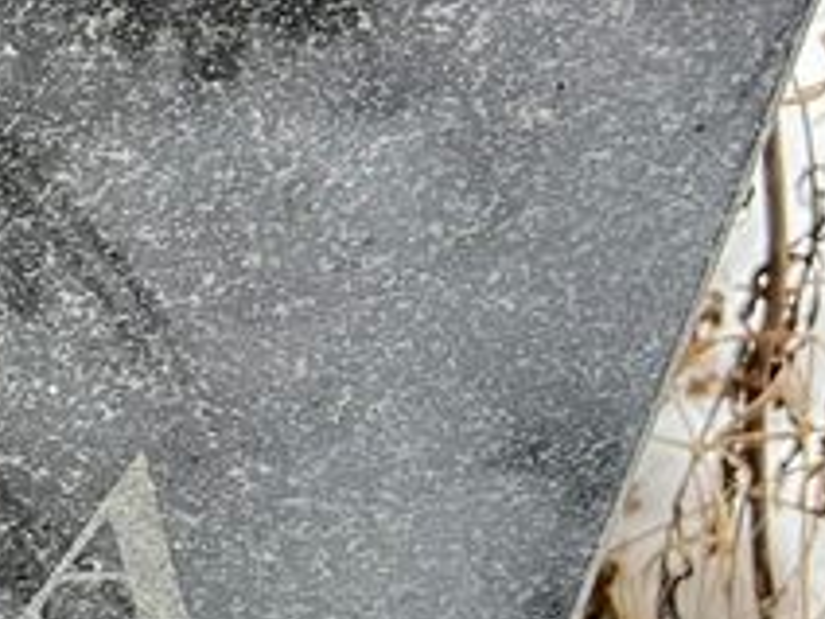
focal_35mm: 98
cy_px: 315
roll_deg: -2.1
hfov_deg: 16.9
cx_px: -619
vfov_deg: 15.1
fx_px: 2336
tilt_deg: -35.0
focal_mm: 5.7
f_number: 1.5
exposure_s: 1/82
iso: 125
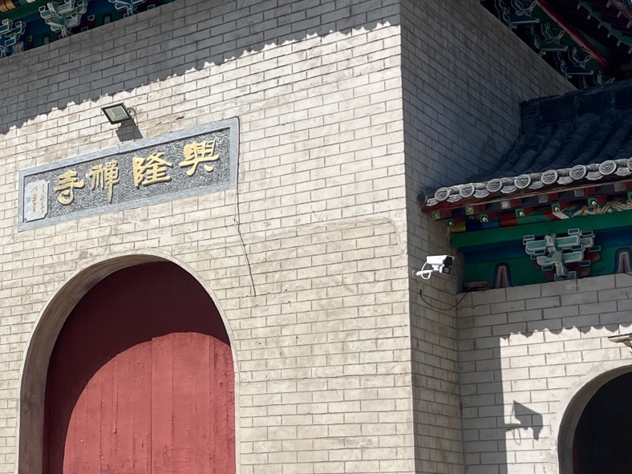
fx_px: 1205
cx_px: 69
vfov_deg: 22.2
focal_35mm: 66
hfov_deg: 28.3
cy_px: 302
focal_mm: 5.1
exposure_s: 1/5556
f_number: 1.6
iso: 50
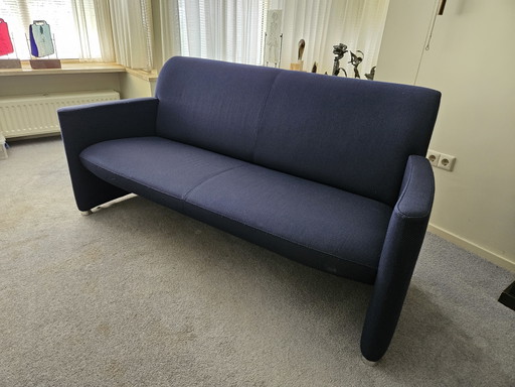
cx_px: 258
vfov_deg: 58.9
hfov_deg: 73.9
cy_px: 194
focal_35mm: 23
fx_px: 342
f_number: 1.8
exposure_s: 1/100
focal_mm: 5.4
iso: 640
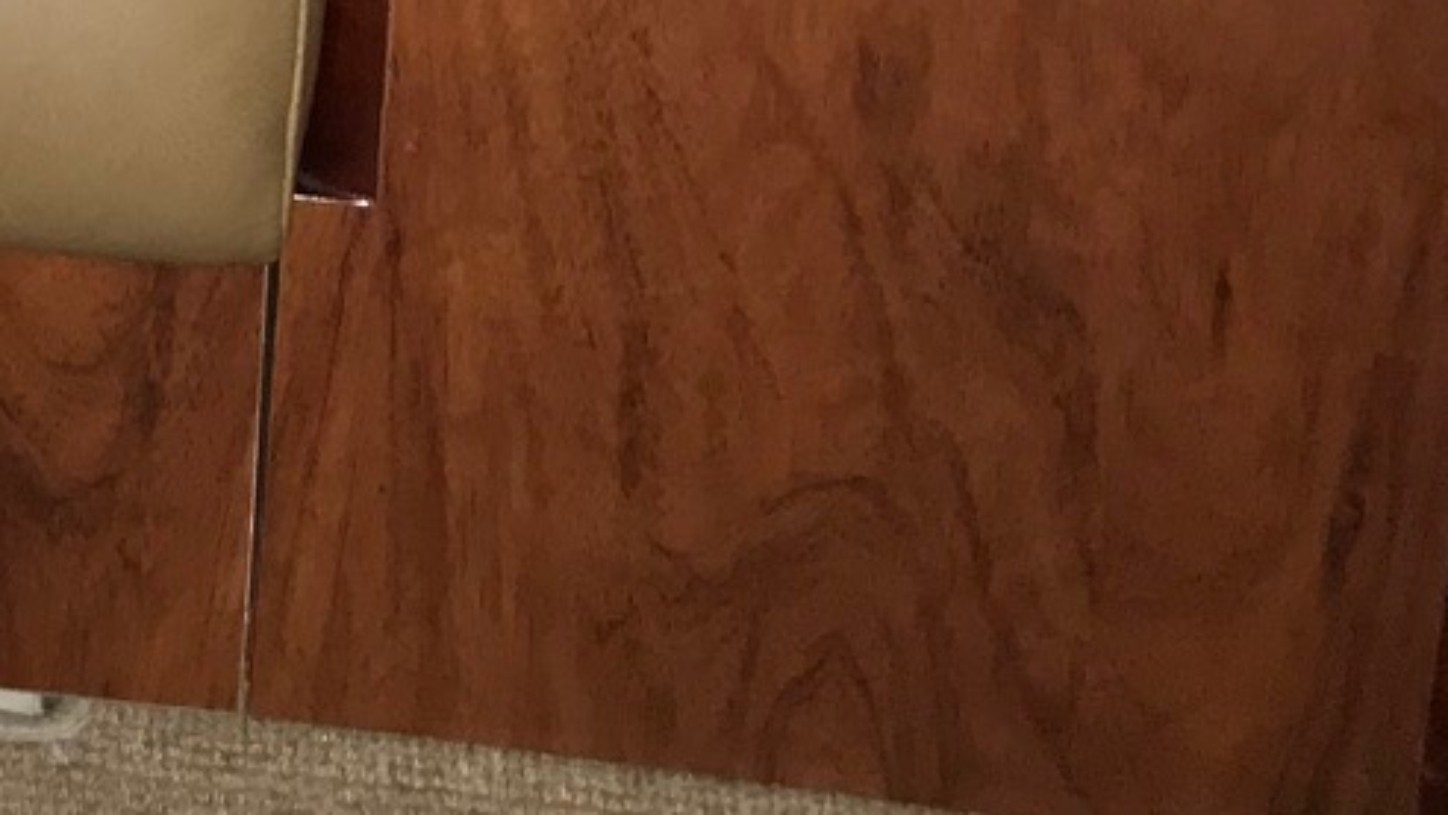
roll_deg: -2.9
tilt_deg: -13.4
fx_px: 4800
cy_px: -1168
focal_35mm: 125
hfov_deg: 16.0
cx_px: -618
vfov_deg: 8.8
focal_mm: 3.99
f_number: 1.8
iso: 50
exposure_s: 1/17
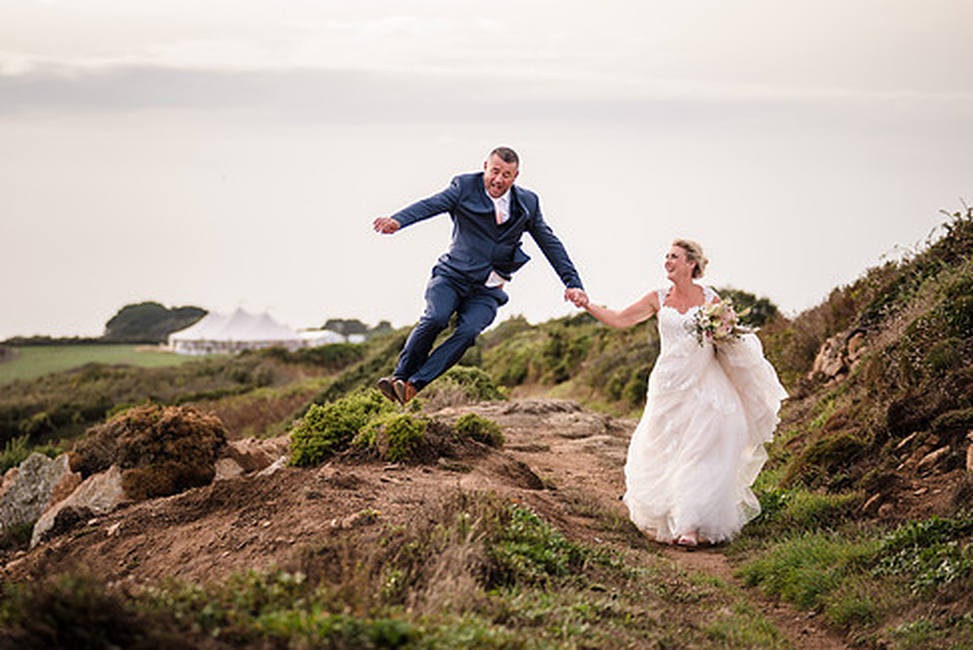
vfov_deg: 11.1
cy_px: 277
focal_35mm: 124
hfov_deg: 16.5
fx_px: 3354
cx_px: 450
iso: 100
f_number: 2.8
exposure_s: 1/320
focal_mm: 104
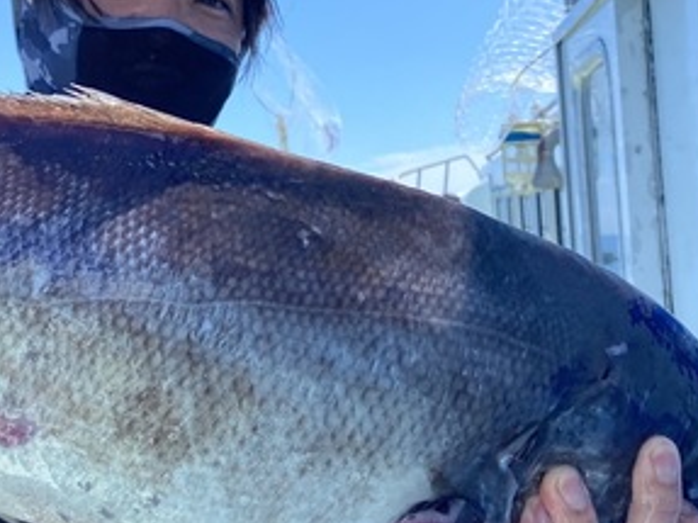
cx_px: 112
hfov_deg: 32.1
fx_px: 1169
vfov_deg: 25.0
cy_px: 153
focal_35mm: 58
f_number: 1.8
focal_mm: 4.25
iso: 32
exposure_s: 1/1838
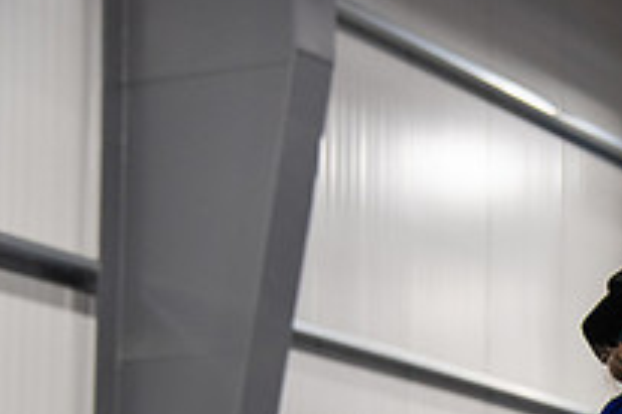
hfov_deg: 13.9
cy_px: 512
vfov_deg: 9.6
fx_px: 2434
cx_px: 867
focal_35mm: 141
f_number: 4
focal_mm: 50
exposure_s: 1/125
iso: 2000
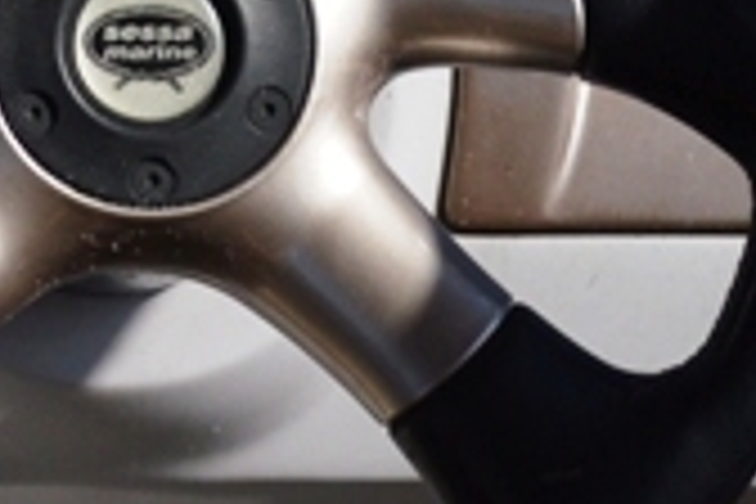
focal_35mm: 193
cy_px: -302
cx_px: 94
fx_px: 4053
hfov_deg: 10.6
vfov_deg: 7.0
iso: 125
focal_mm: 24
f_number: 3.8
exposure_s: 1/3200
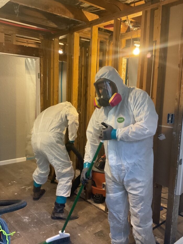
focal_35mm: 29
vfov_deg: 61.7
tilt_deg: -8.5
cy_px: 122
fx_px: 204
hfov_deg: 48.2
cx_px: 92
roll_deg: -2.3
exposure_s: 1/40
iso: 250
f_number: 1.8
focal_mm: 3
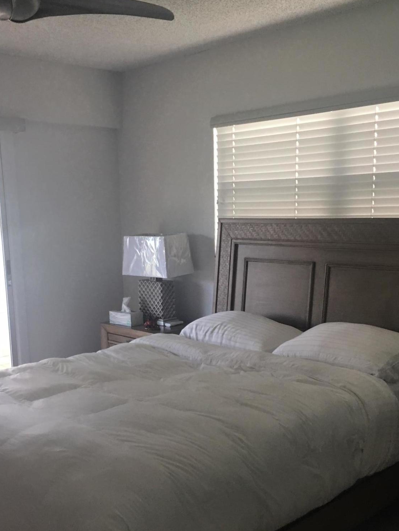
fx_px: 599
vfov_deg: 47.6
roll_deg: +1.5
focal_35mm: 39
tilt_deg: -8.3
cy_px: 315
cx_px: 192
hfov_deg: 36.8
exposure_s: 1/15
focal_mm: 4.15
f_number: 2.2
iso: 40
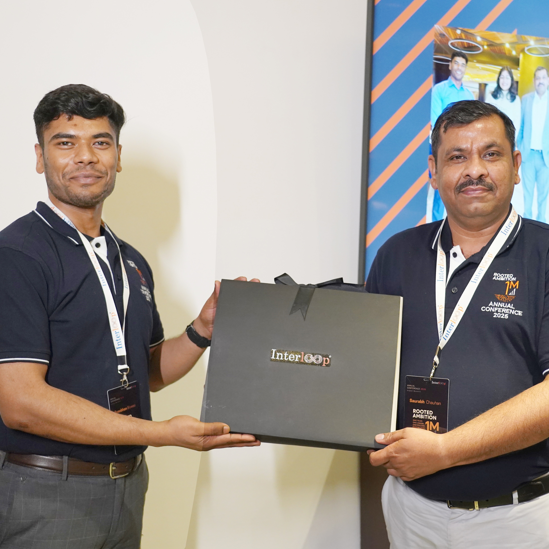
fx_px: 843
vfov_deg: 36.1
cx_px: 286
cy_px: 279
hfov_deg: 36.1
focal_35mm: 47
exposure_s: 1/160
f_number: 4
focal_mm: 36
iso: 3200
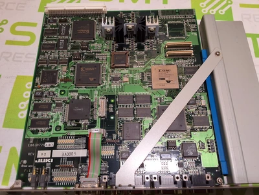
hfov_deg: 63.4
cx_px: 130
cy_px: 98
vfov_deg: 49.7
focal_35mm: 28
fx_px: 209
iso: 32
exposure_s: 1/120
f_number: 1.9
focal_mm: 2.91
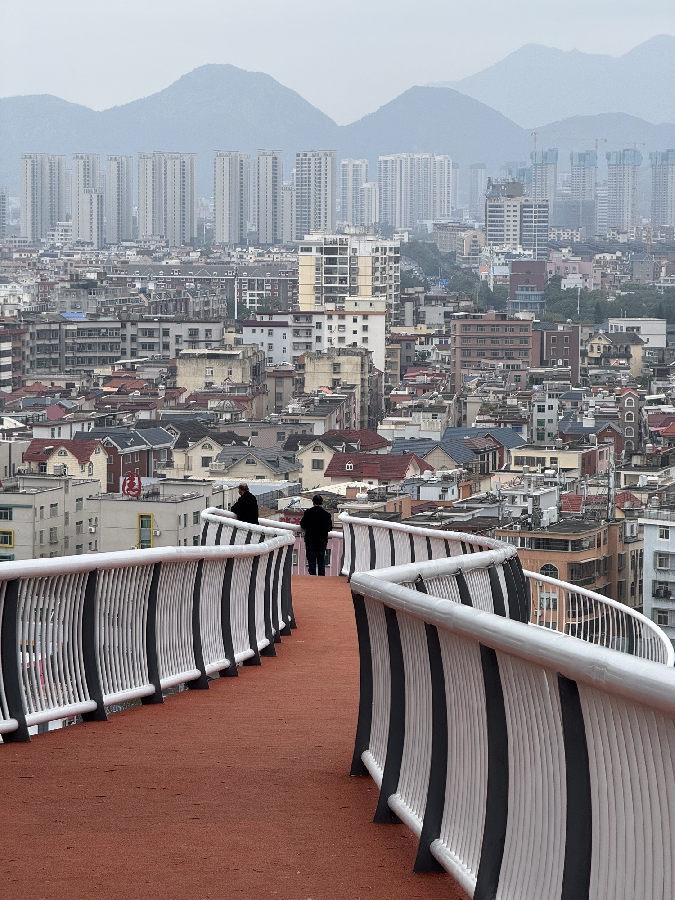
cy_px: 450
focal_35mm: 120
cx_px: 338
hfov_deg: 12.3
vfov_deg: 16.4
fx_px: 3120
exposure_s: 1/486
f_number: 2.8
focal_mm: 15.66
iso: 50
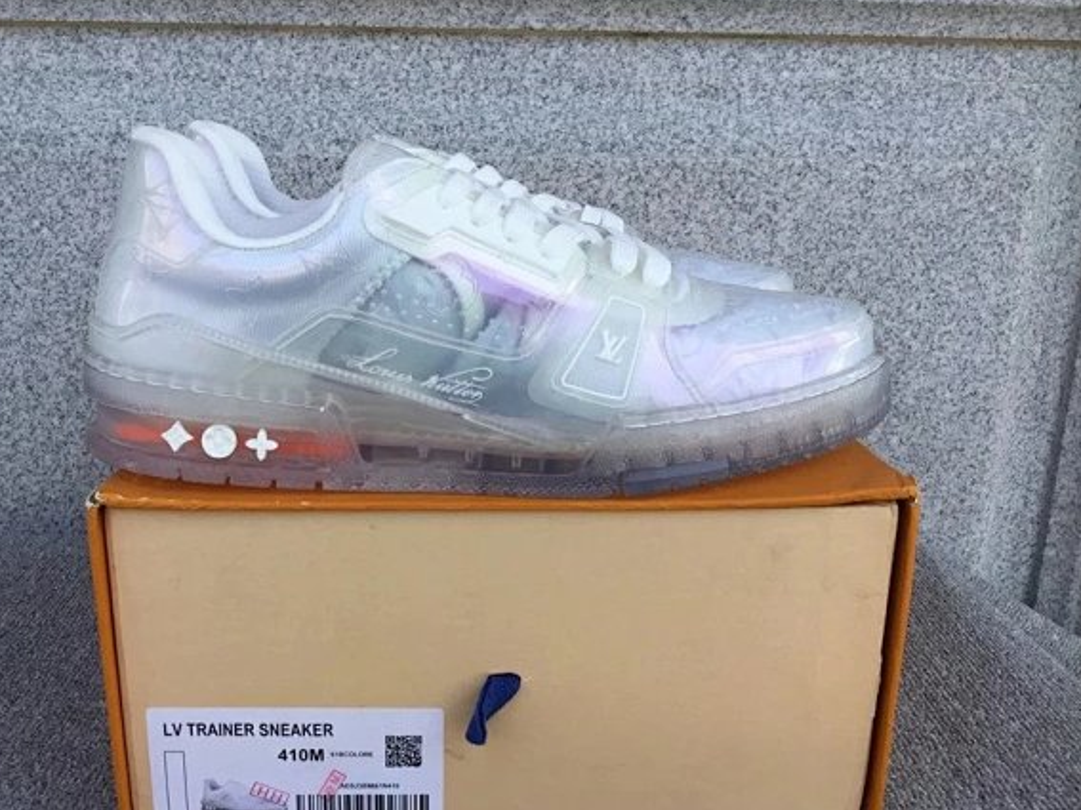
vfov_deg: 40.6
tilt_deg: -16.6
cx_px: 488
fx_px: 1093
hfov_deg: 52.6
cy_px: 446
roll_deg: -0.1
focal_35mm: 35
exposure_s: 1/374
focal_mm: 3.3
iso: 25
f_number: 2.4
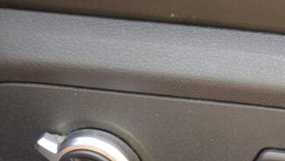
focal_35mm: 286
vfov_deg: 4.3
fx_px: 2163
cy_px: 128
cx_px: 336
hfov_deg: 7.5
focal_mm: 58
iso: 640
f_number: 5
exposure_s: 1/60
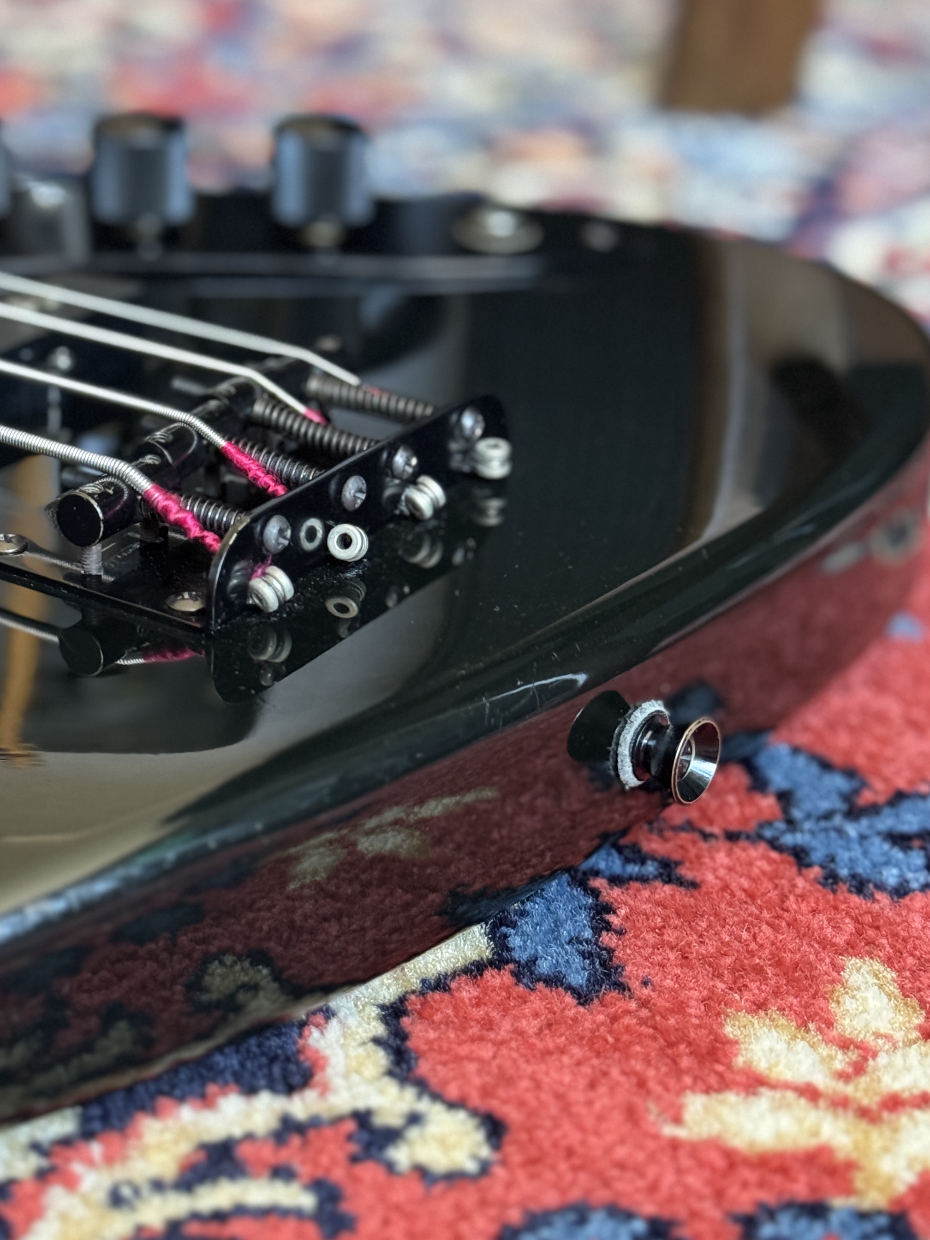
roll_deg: -2.5
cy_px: 599
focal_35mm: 72
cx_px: 337
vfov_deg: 27.0
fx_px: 2579
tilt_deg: -24.3
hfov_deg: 20.4
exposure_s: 1/35
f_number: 1.78
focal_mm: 6.76
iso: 500
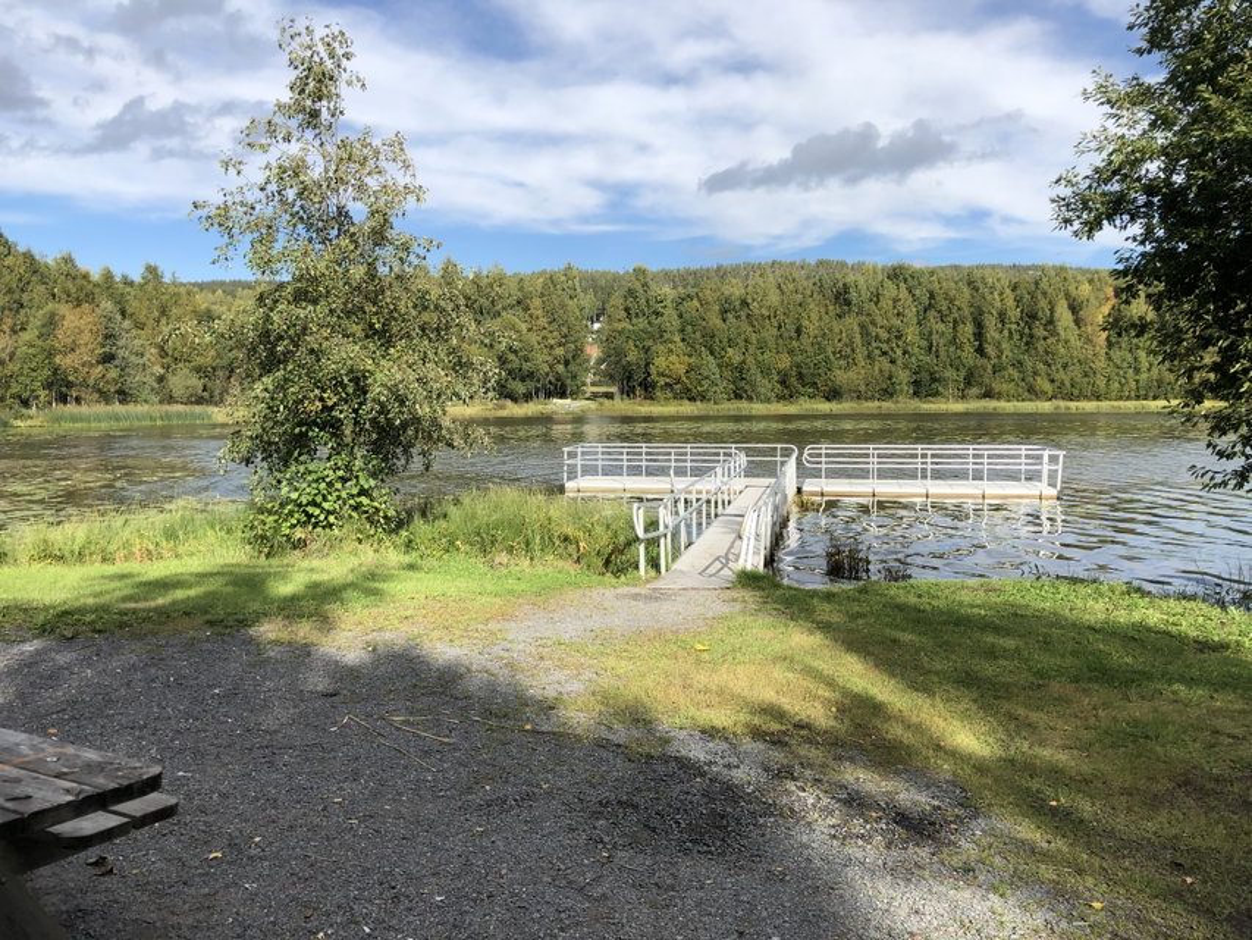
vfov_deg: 49.8
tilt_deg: -4.5
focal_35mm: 28
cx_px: 626
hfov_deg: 63.4
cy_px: 470
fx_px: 1013
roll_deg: +0.2
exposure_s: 1/1715
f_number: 1.8
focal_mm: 4
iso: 20
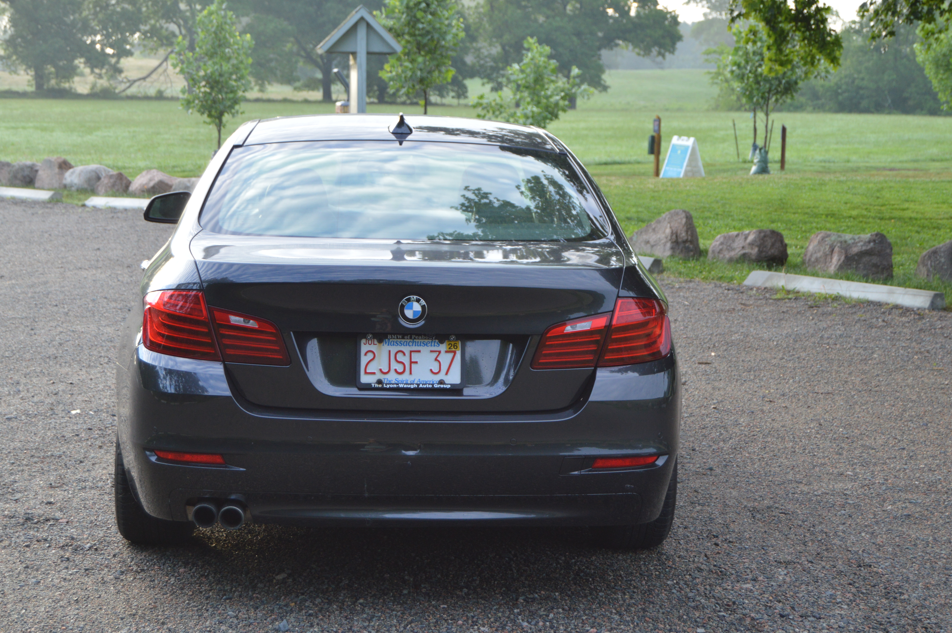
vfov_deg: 20.6
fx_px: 1744
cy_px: 287
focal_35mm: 66
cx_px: 450
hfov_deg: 30.5
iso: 360
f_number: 5.6
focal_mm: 40
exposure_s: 1/125
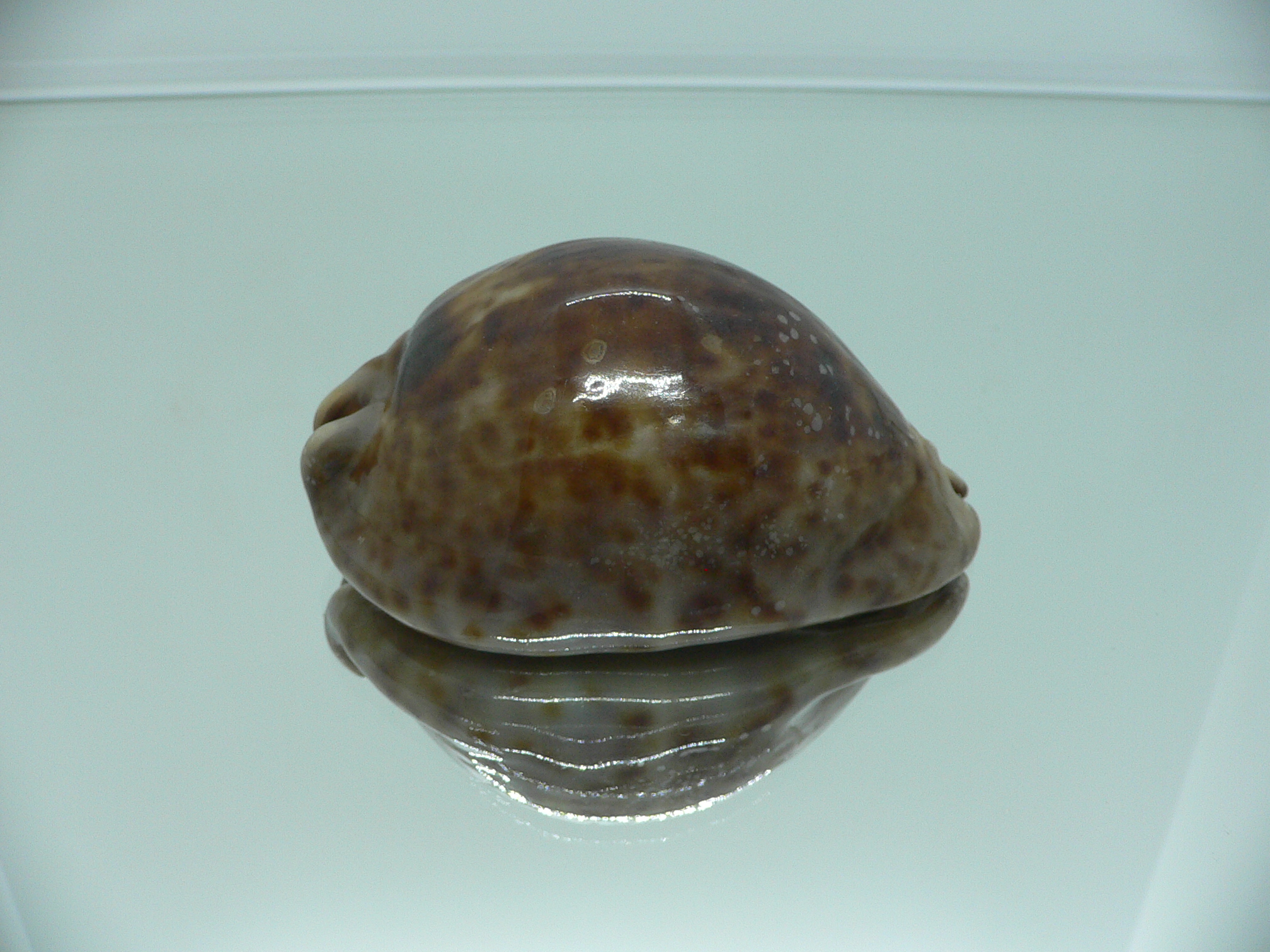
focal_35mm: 35
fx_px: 1284
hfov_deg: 52.6
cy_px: 476
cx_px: 635
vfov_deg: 40.7
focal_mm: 4.6
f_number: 2.8
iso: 100
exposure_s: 1/60
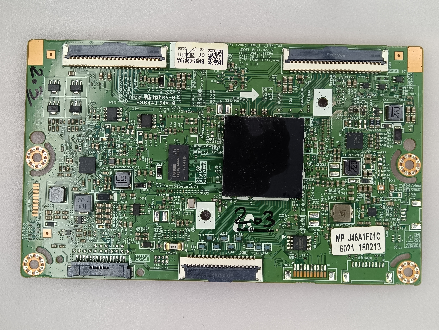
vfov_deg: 27.0
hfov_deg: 35.5
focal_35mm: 54
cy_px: 165
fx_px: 685
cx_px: 220
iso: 218
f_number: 1.9
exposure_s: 1/100
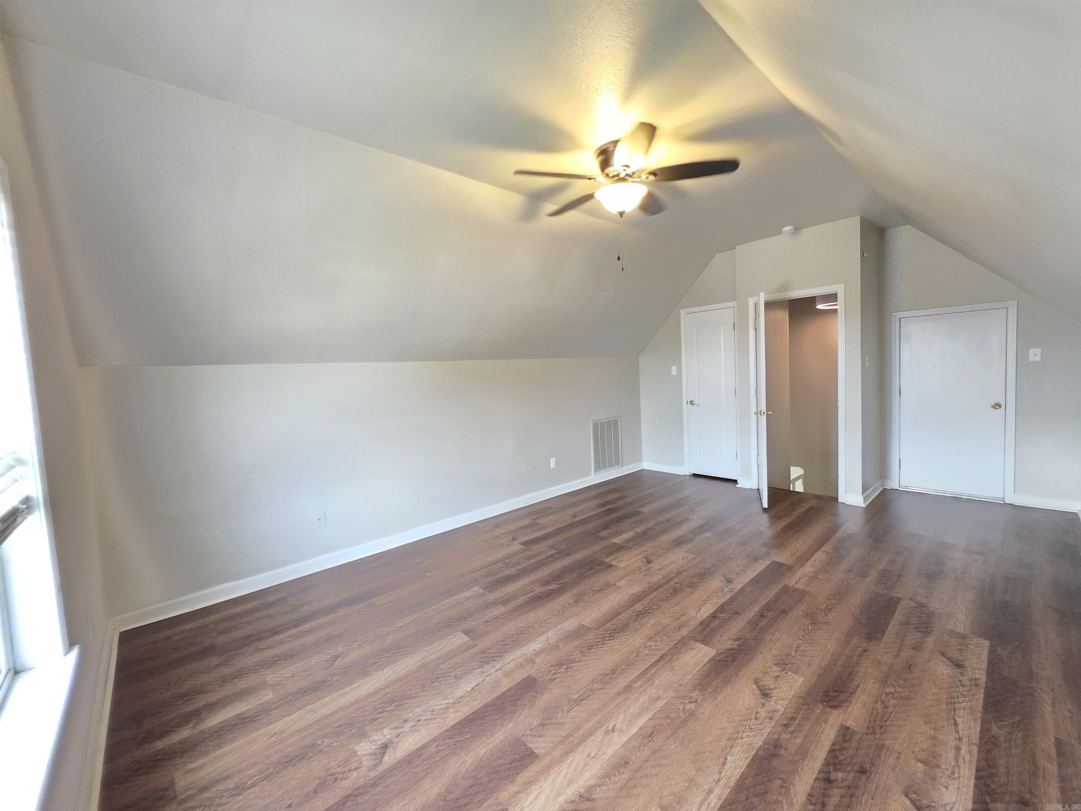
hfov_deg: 106.2
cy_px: 406
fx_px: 406
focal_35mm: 13
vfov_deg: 89.9
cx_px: 540
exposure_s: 1/60
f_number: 1.9
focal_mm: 2.2
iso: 800
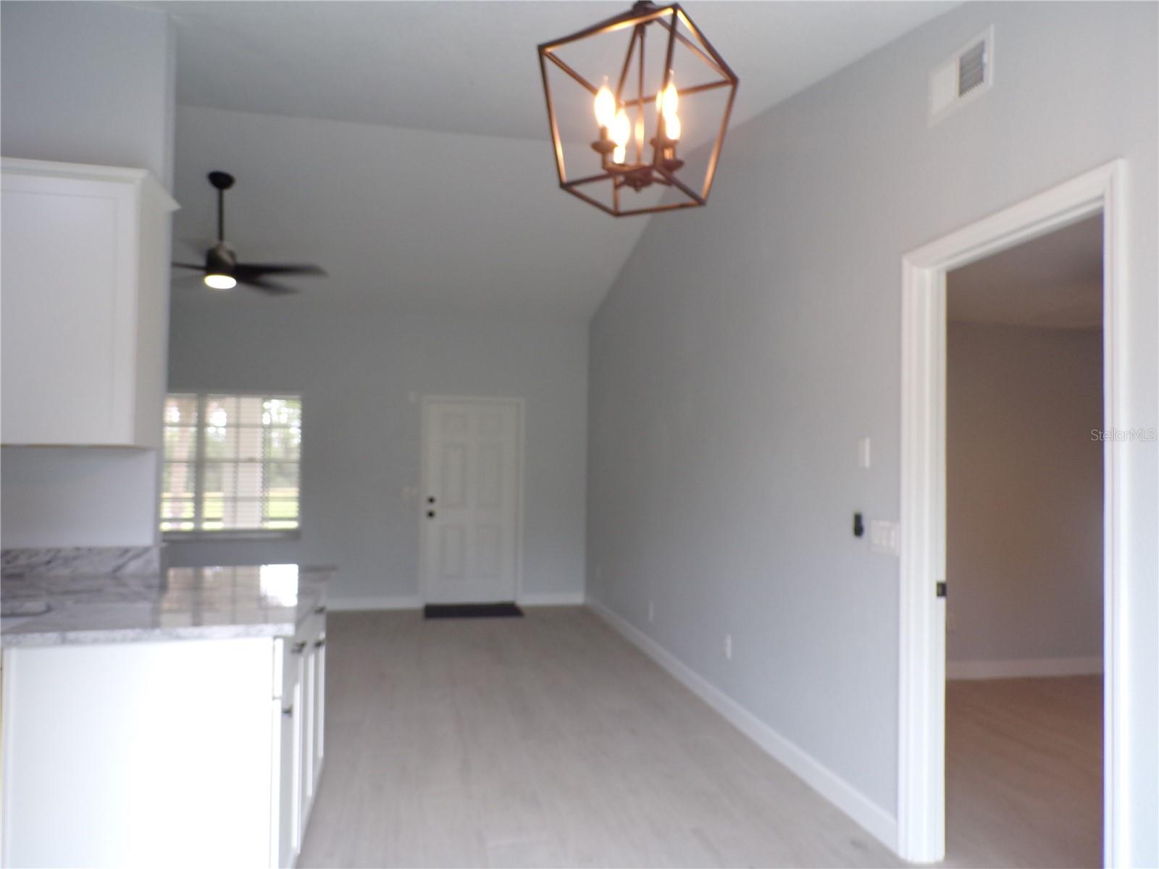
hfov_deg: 71.6
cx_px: 580
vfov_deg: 56.8
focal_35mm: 24
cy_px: 434
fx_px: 804
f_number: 3
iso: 100
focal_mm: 4.3
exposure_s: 1/40
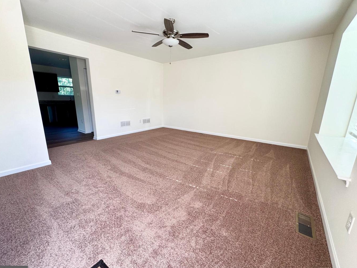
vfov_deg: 81.7
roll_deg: -1.2
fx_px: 155
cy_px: 137
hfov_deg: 98.1
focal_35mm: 15
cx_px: 172
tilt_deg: -13.7
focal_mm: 2.22
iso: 50
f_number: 2.2
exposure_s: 1/99
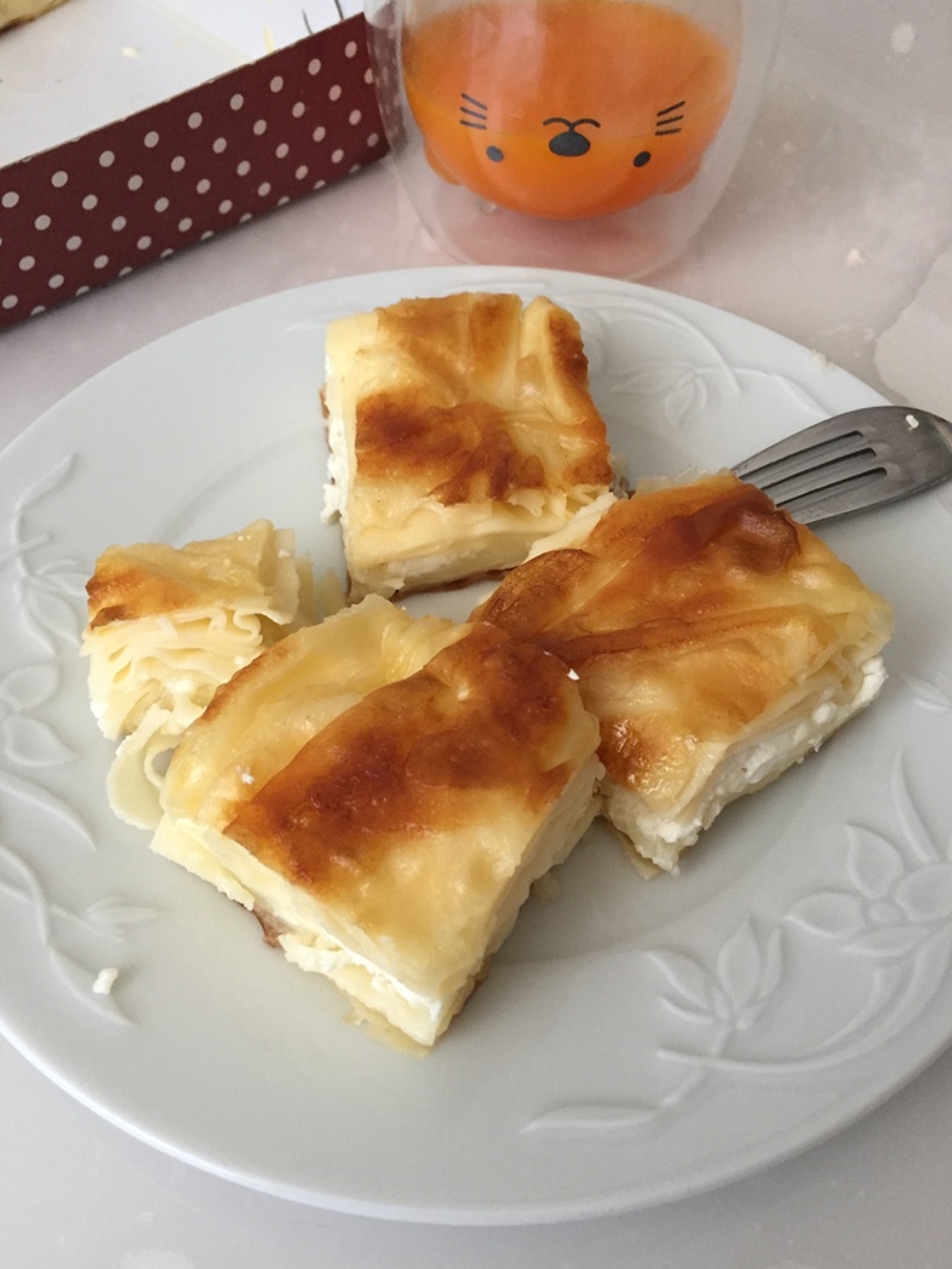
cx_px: 467
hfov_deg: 46.8
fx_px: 1100
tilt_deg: -51.1
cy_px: 630
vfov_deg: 60.0
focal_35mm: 30
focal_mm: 4.15
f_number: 2.2
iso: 200
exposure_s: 1/33
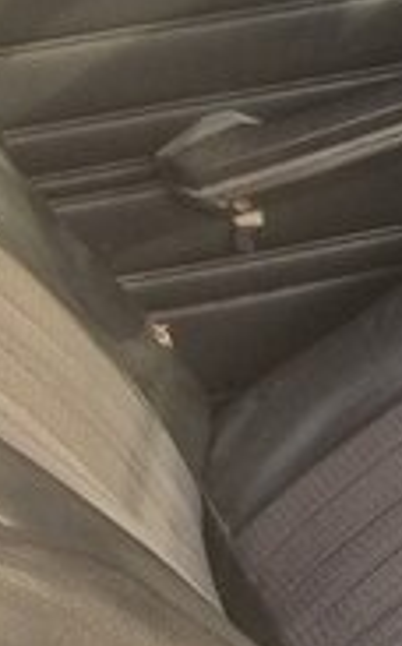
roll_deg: +3.5
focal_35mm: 111
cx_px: 1139
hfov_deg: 9.6
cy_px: 464
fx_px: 1950
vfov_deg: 18.7
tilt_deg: -32.9
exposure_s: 1/33
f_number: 2.2
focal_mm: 4.15
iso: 40
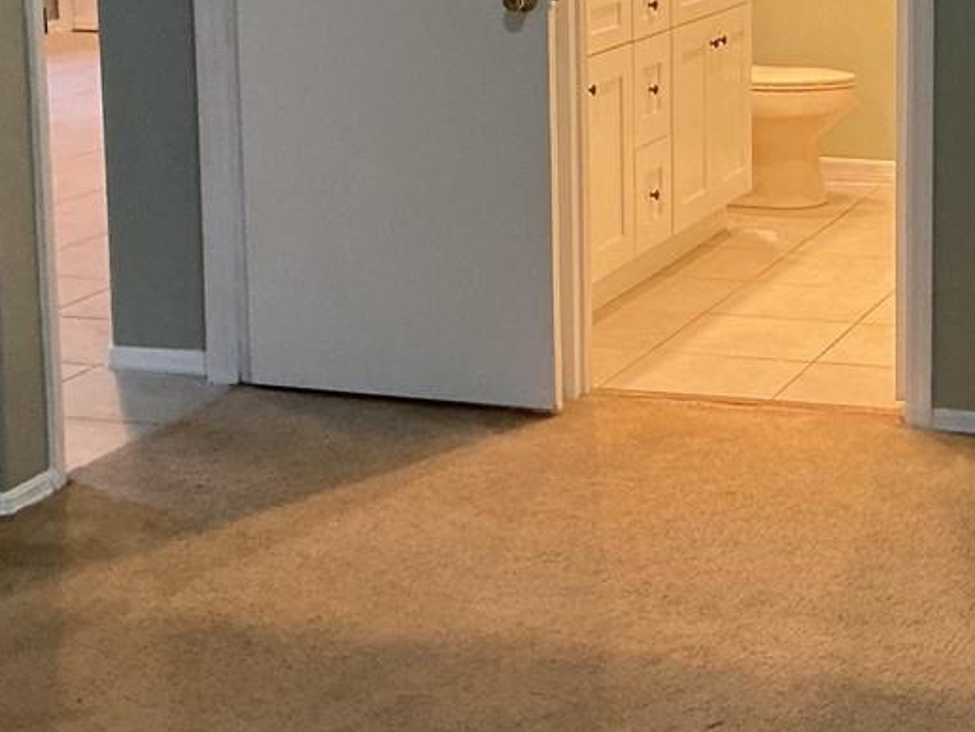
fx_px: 2535
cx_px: 803
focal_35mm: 90
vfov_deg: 16.3
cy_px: 144
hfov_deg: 21.5
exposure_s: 1/40
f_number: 1.8
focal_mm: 3
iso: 250
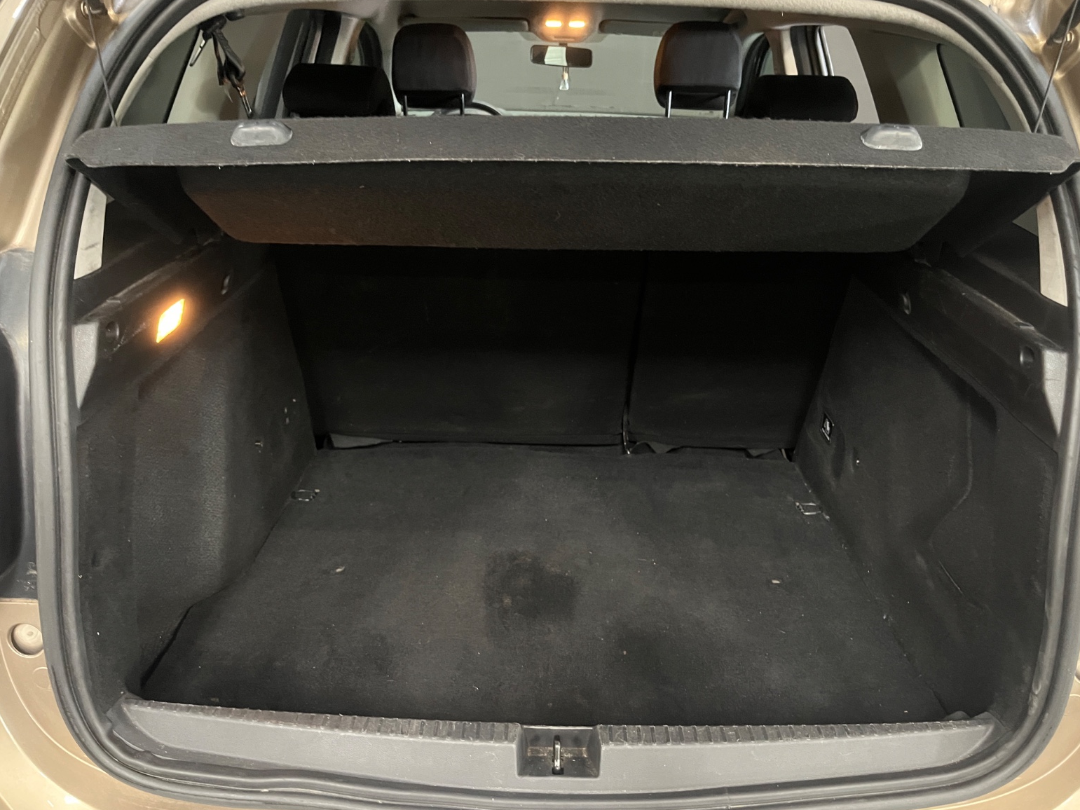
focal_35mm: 27
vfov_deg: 51.4
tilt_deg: -24.6
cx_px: 556
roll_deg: -1.0
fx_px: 842
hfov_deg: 65.3
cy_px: 413
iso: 640
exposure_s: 1/25
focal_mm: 5.1
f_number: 1.6
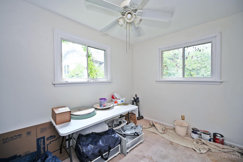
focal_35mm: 14
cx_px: 122
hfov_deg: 104.3
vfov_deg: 81.2
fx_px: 94
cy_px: 81
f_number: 4.5
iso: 200
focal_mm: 14
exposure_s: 1/80
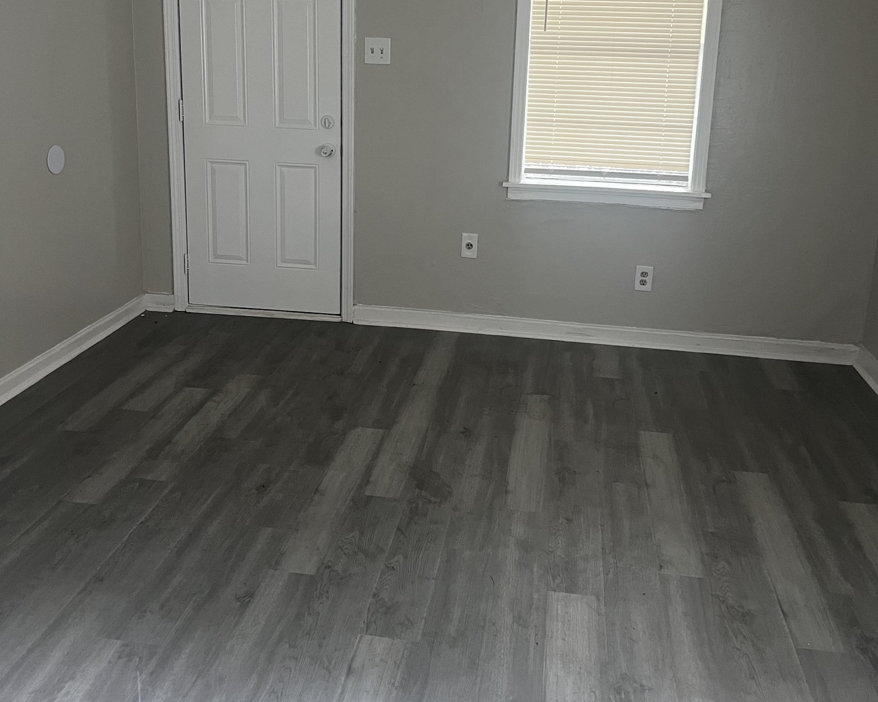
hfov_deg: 52.8
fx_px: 884
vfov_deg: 42.5
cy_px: 208
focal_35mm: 34
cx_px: 439
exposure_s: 1/60
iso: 500
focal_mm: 5.7
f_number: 1.5
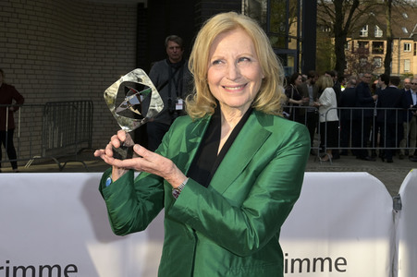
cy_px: 138
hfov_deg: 46.4
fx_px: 486
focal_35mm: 42
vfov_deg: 31.8
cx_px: 208
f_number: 13
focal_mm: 42
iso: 500
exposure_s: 1/250
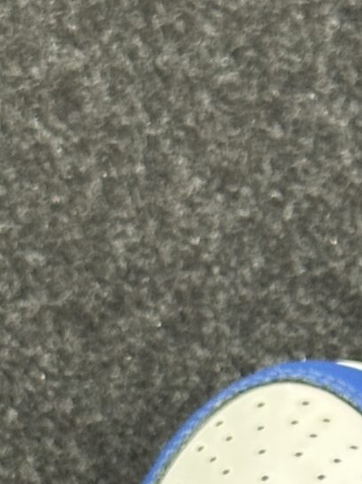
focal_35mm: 224
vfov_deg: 8.5
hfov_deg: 6.5
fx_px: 3127
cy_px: 897
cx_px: 565
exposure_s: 1/33
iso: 320
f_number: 1.78
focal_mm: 6.86
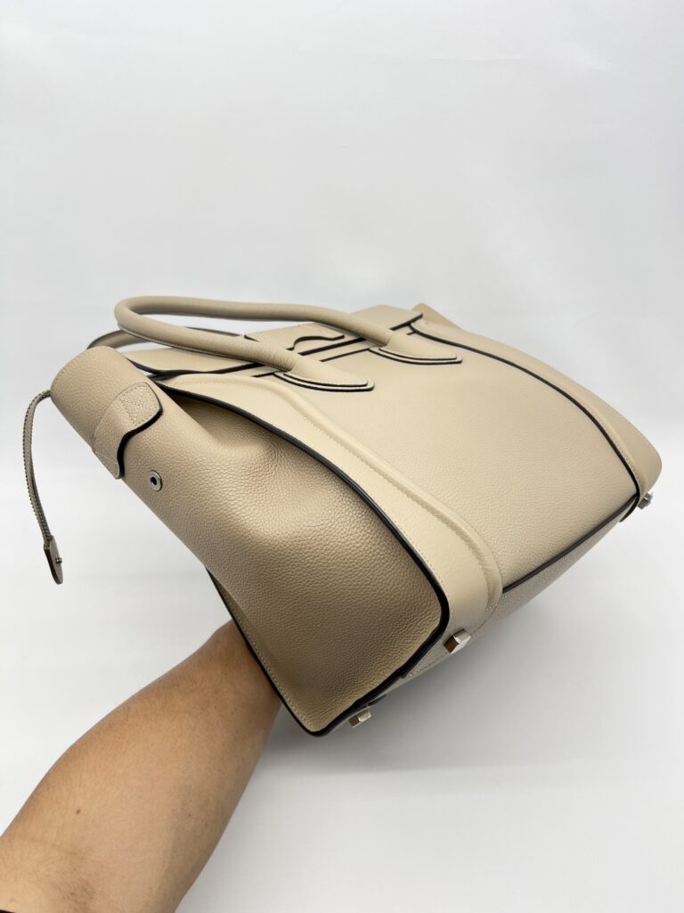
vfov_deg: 67.3
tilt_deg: -32.2
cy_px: 456
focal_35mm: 26
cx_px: 342
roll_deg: -2.9
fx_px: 685
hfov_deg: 53.1
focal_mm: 5.7
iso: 32
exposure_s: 1/102
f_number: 1.5
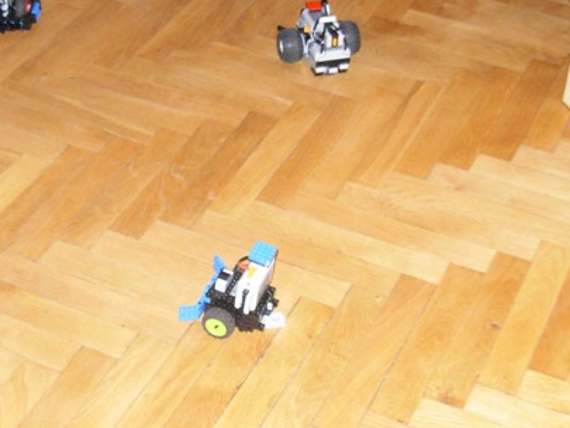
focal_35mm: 75
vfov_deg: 19.6
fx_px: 1235
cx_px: 235
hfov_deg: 25.9
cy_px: 176
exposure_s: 1/161
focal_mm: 6.3
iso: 400
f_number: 2.9
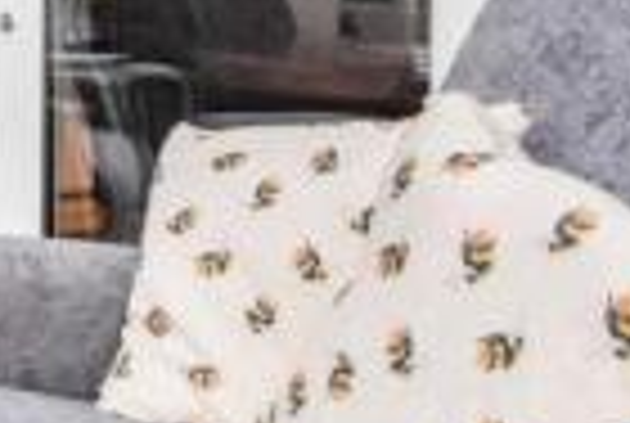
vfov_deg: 18.8
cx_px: -641
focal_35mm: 70
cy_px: -47
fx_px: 1228
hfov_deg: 18.4
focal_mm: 10
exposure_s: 1/30
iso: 1250
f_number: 8
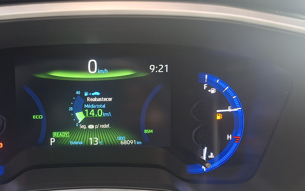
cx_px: 80
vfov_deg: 33.5
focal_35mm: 38
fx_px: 316
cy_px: 110
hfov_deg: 49.7
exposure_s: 1/30
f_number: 1.8
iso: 250
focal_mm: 5.54
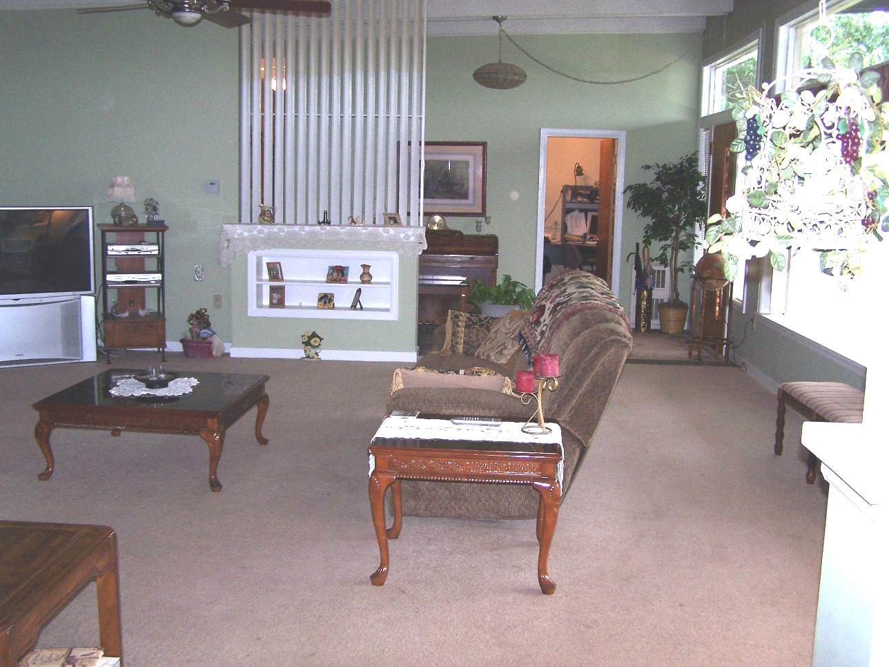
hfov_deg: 49.0
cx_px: 444
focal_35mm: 38
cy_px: 334
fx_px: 976
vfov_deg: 37.7
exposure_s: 1/60
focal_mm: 6.3
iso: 140
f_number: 2.8
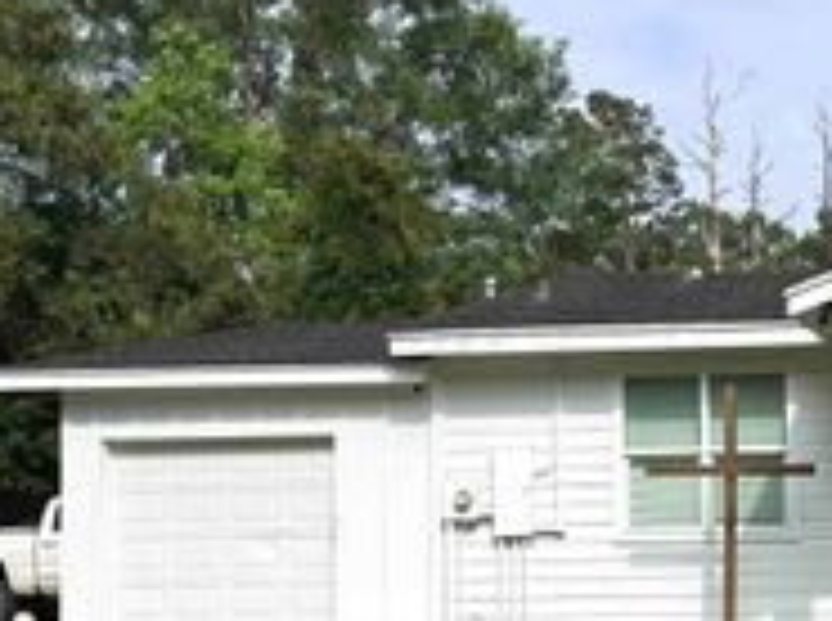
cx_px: 926
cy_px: 459
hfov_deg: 27.3
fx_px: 1559
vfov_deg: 22.3
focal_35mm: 65
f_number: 1.78
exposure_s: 1/5348
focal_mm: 6.76
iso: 80
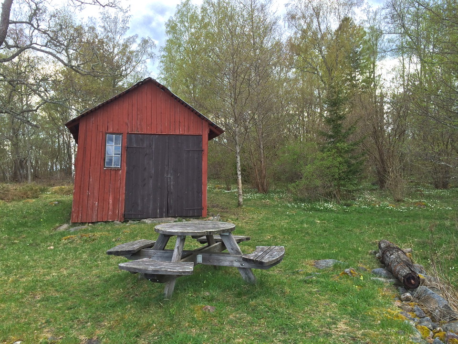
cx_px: 229
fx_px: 397
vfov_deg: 46.8
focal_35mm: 30
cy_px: 172
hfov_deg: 60.0
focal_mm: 4.12
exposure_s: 1/287
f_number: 2.2
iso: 32
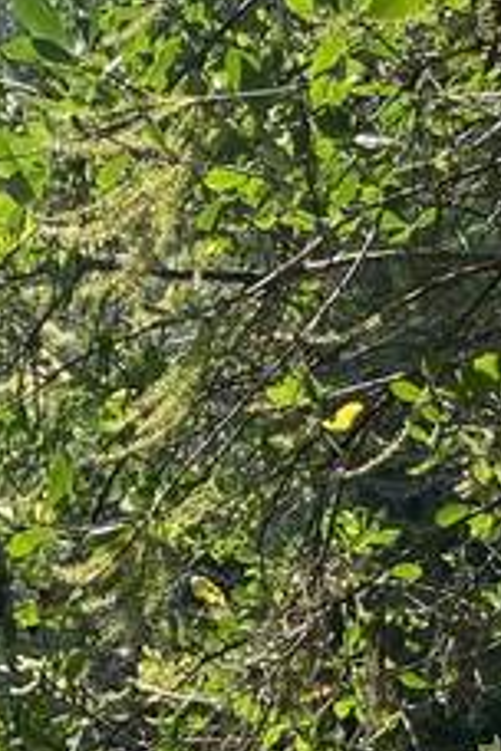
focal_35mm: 152
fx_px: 3173
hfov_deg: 9.0
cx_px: 89
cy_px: 1103
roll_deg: +1.1
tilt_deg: -5.0
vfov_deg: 12.8
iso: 32
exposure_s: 1/1218
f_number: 1.8
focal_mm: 4.25
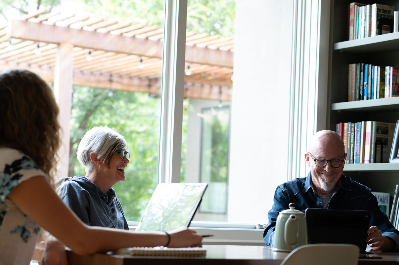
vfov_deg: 16.0
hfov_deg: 23.9
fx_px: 941
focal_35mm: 85
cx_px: 200
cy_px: 132
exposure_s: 1/60
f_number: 4
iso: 640
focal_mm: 85
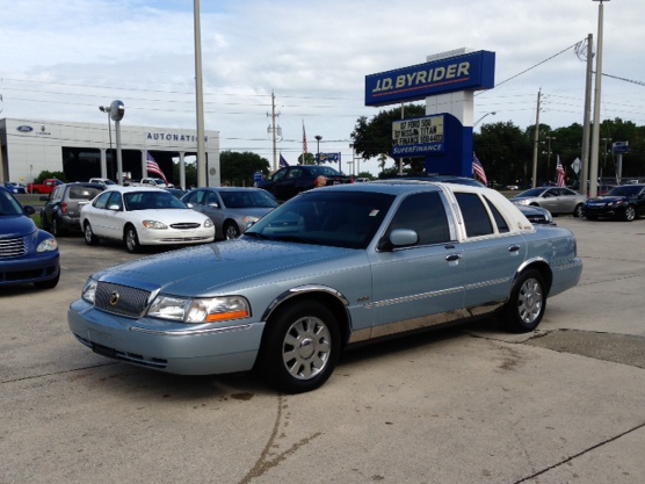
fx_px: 708
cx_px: 321
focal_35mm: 38
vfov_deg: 37.7
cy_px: 273
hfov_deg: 49.0
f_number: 2.4
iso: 50
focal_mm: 4.13
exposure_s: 1/1206
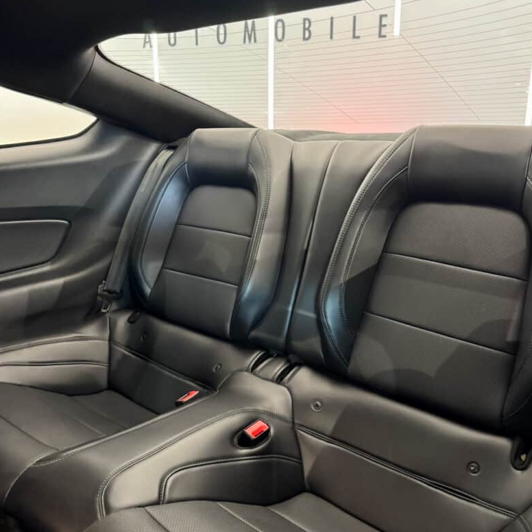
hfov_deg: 55.6
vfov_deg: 55.6
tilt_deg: -13.8
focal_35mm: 29
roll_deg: -0.5
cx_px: 271
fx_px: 504
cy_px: 259
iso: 800
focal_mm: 6.76
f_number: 1.78
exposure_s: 1/39
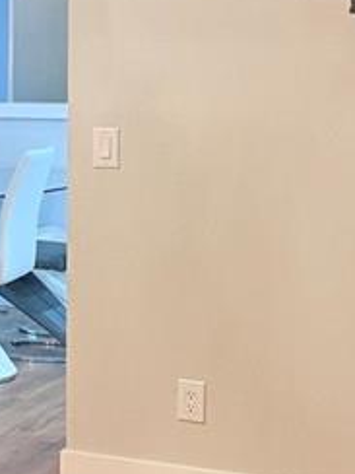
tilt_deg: -3.0
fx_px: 1614
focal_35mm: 118
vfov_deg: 16.6
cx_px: -275
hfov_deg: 11.7
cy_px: 142
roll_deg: -1.4
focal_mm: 6.76
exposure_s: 1/120
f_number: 1.78
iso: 320
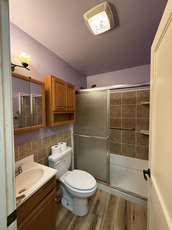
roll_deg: -0.5
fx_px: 93
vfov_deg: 102.1
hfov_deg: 85.7
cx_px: 86
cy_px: 115
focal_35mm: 14
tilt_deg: -1.7
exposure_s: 1/60
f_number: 2.2
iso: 500
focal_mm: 2.22
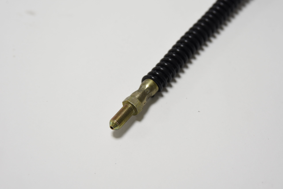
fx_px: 767
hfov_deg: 20.9
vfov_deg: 14.0
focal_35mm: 98
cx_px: 142
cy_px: 94
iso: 320
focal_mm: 65
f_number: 2.8
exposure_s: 1/100
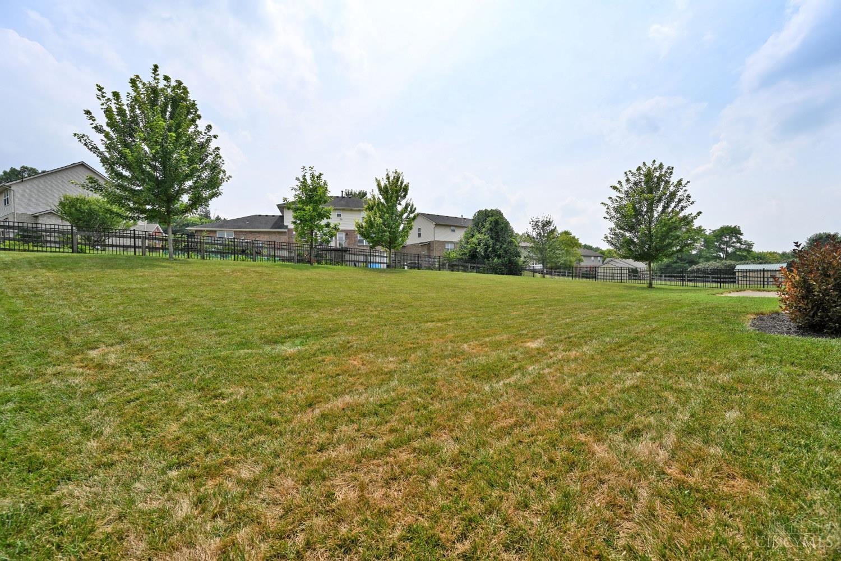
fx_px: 327
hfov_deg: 104.3
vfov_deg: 81.2
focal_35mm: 14
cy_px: 280
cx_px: 420
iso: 100
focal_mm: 14
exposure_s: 1/400
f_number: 7.1
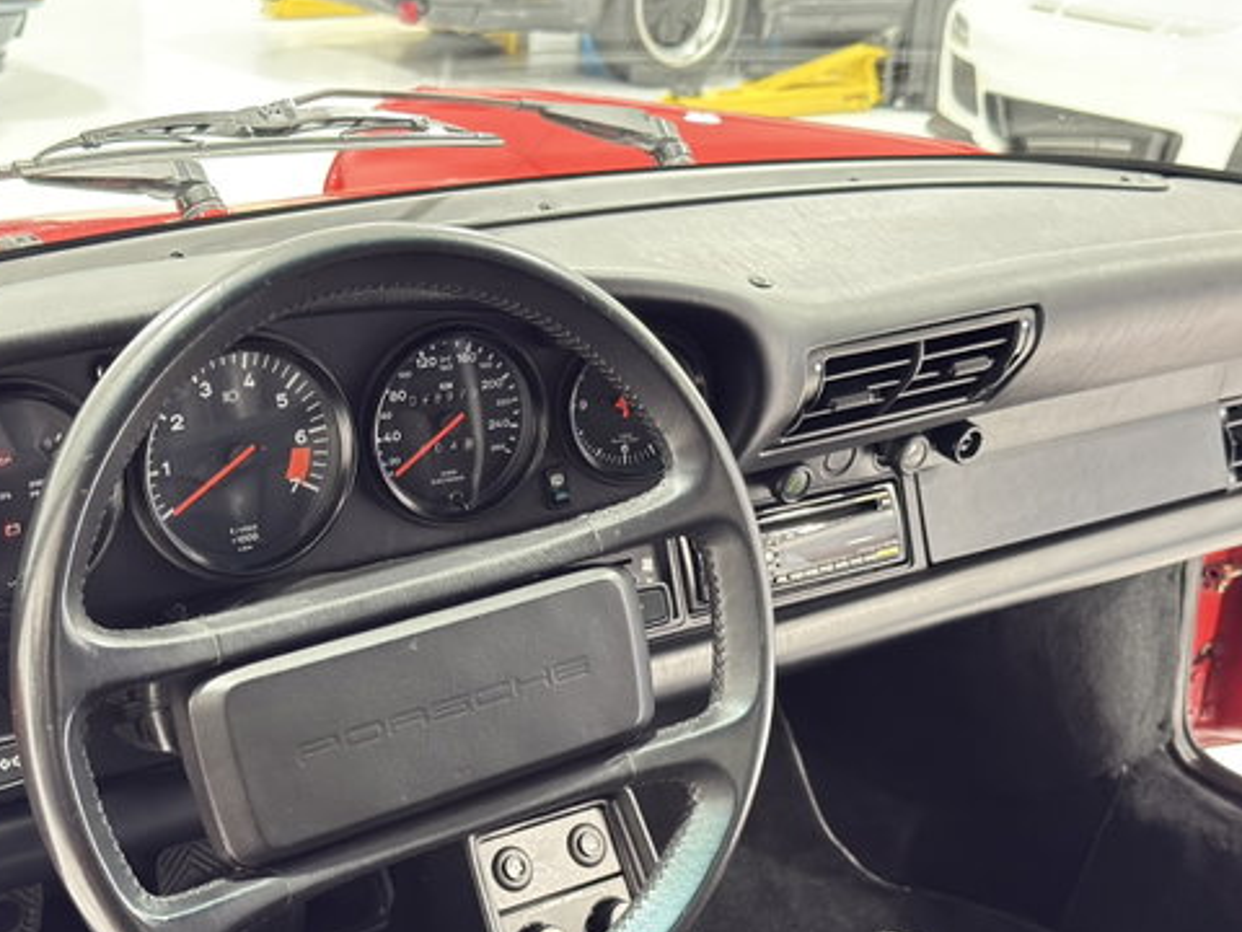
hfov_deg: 34.2
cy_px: 676
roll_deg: -2.2
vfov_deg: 25.8
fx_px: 2009
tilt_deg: -24.8
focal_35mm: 56
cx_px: 499
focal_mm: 6.76
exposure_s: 1/40
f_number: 1.78
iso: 400
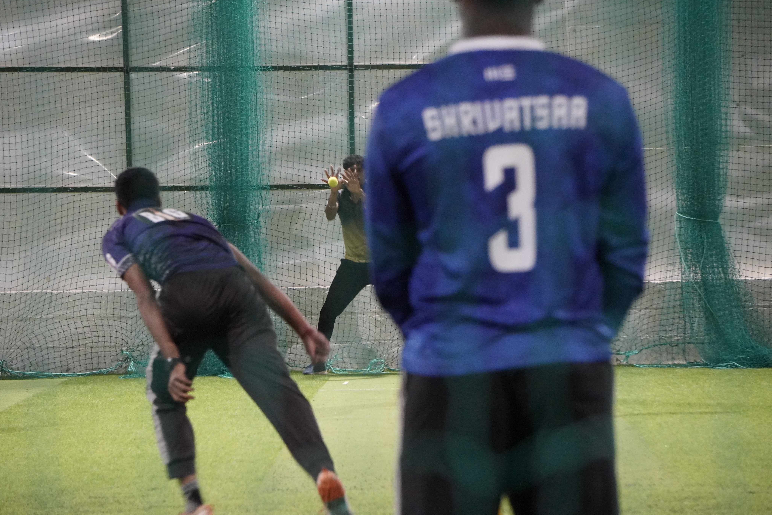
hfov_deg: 10.8
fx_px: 4077
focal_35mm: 190
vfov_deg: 7.2
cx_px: 397
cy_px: 253
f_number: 5.6
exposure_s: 1/125
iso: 6400
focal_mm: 122
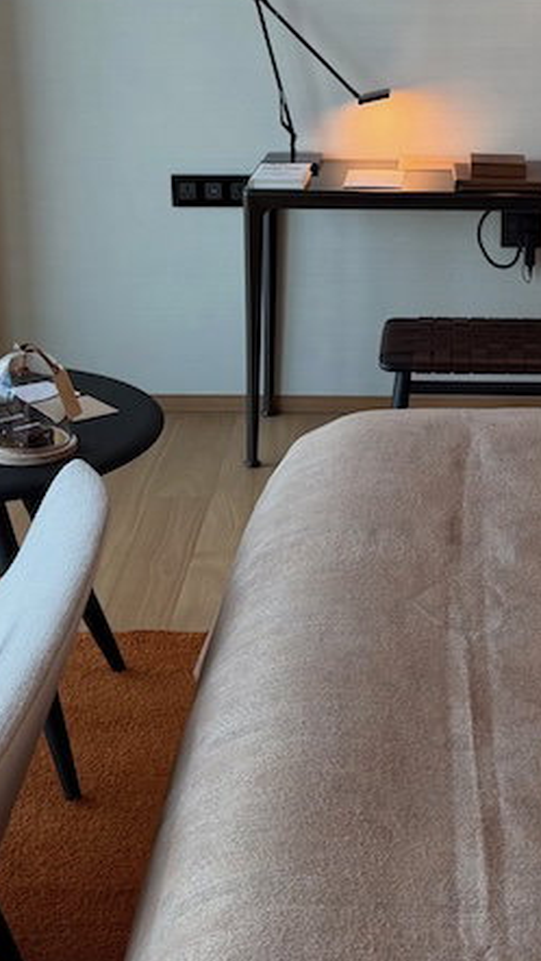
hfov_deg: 16.9
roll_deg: -0.3
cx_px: 411
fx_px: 1809
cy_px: 324
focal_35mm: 71
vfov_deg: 29.5
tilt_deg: -16.1
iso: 80
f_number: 1.78
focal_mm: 6.76
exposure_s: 1/167
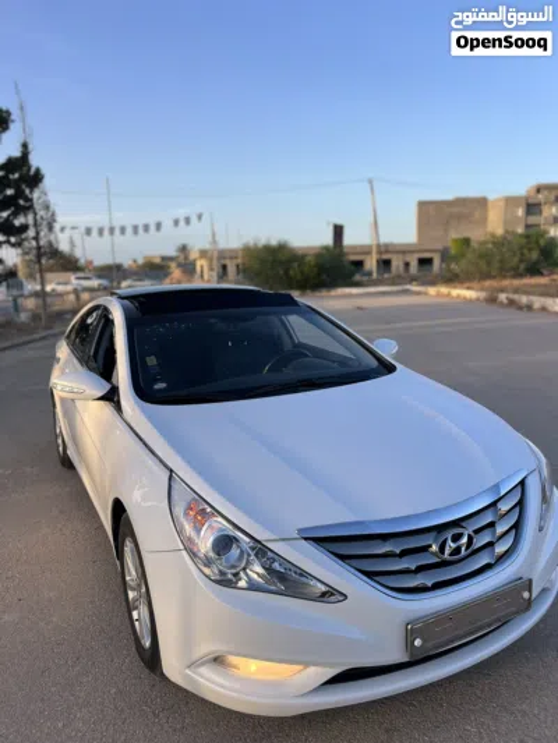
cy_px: 372
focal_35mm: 26
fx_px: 559
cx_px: 279
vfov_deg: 67.3
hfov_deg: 53.1
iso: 50
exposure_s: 1/591
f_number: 1.5
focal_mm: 5.7
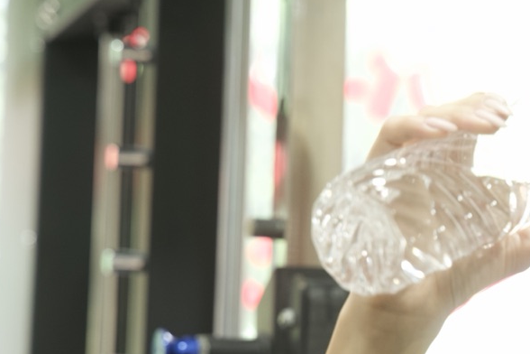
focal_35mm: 153
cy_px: 220
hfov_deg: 13.3
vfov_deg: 9.0
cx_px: 479
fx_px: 2252
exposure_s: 1/80
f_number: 4.5
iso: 1000
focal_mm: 75
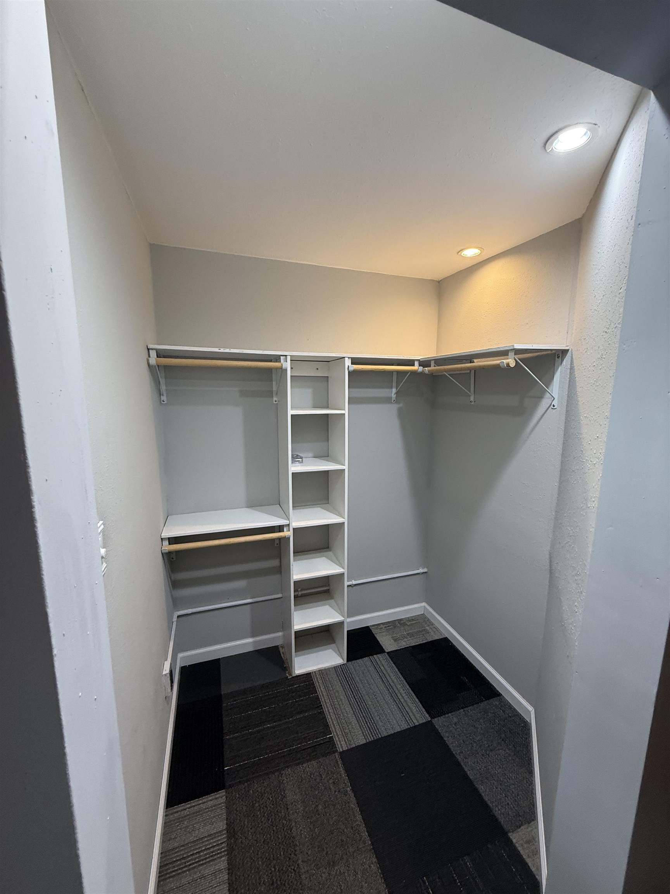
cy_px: 447
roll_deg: -0.5
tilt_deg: -5.8
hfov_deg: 85.7
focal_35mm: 14
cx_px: 335
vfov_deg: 102.1
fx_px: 361
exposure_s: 1/60
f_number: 2.2
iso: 250
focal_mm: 2.22
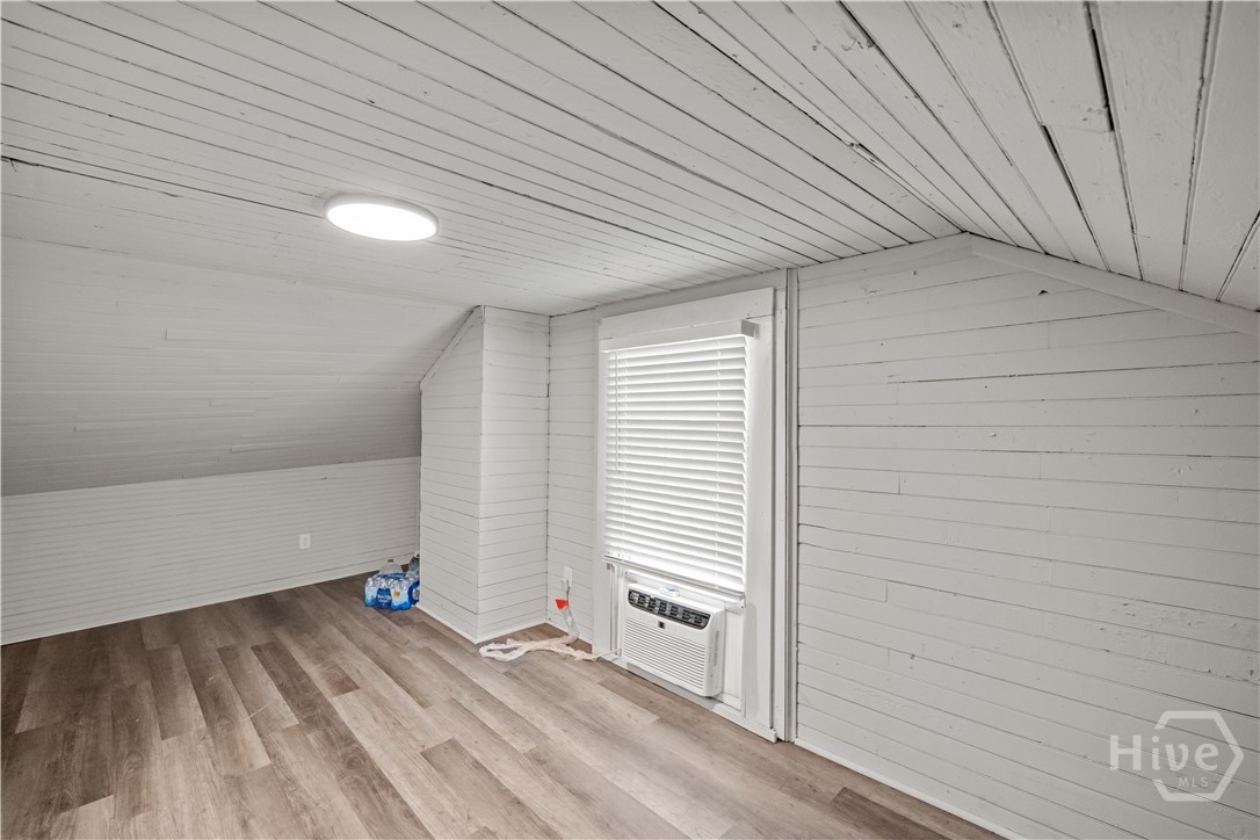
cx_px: 630
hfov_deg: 100.4
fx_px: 525
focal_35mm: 15
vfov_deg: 77.3
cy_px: 420
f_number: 8
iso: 10000
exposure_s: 1/30
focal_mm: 15
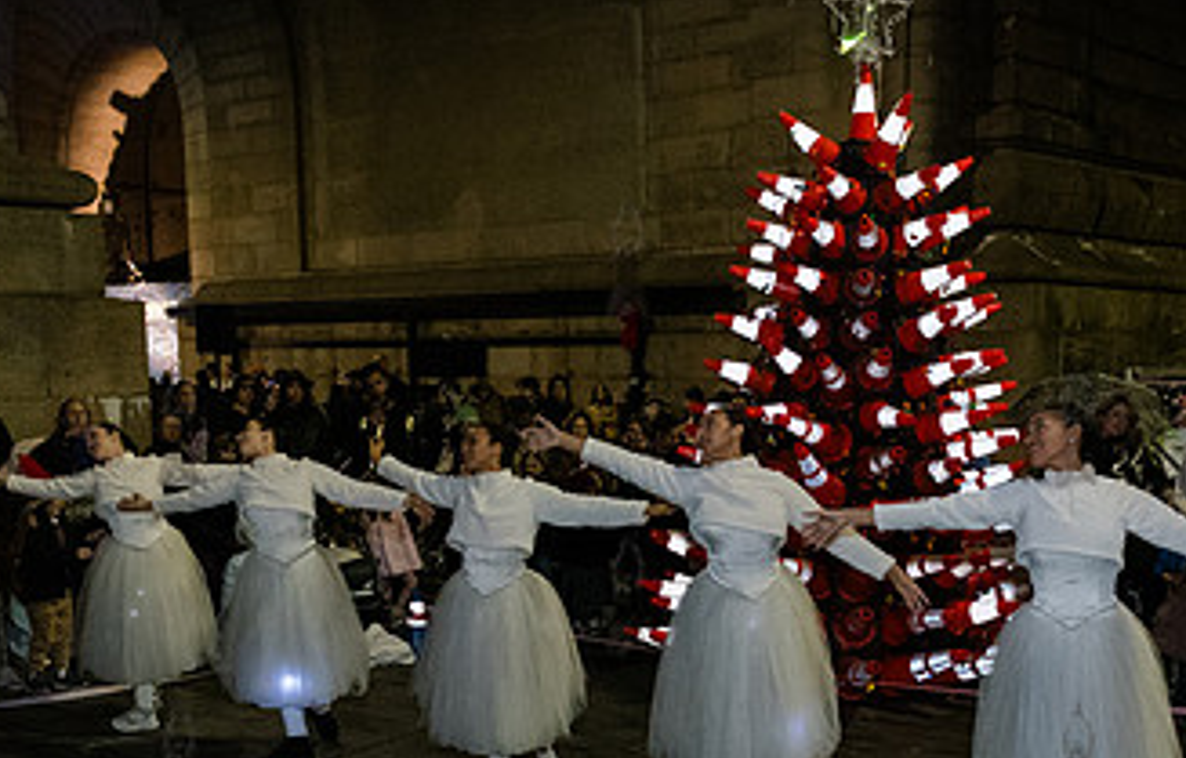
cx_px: 635
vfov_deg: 25.4
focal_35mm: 50
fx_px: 1626
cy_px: 677
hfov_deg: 40.0
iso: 8000
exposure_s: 1/160
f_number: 3.2
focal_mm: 24
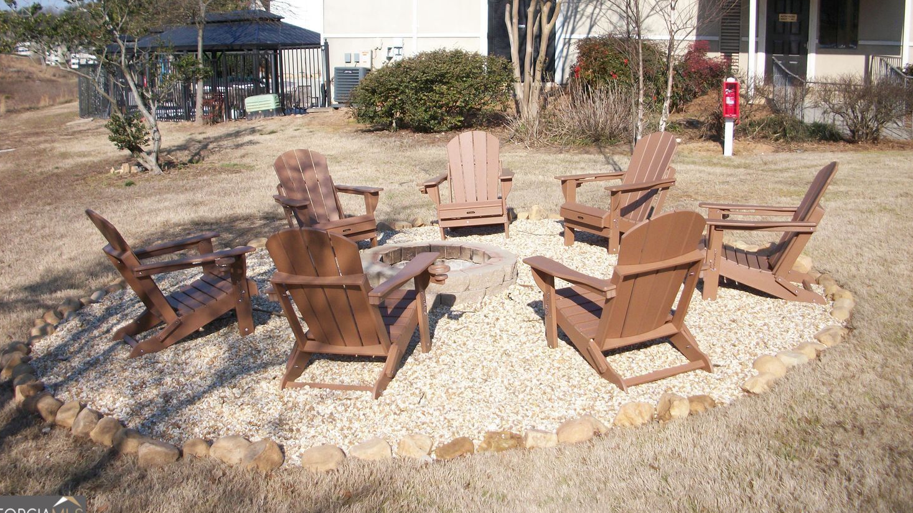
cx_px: 448
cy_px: 181
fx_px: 944
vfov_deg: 30.3
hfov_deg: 51.6
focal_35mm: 39
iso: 80
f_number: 3.1
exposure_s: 1/1000
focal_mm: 6.3
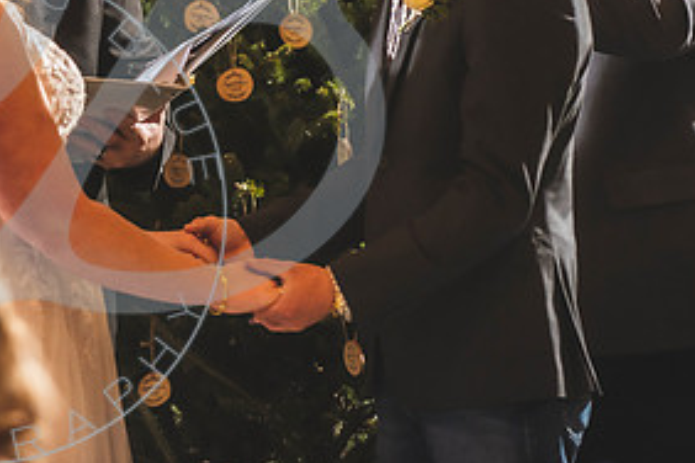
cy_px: 3
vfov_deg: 4.3
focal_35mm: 318
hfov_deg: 6.5
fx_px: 6139
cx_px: 138
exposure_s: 1/200
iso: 1000
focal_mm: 140
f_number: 2.8
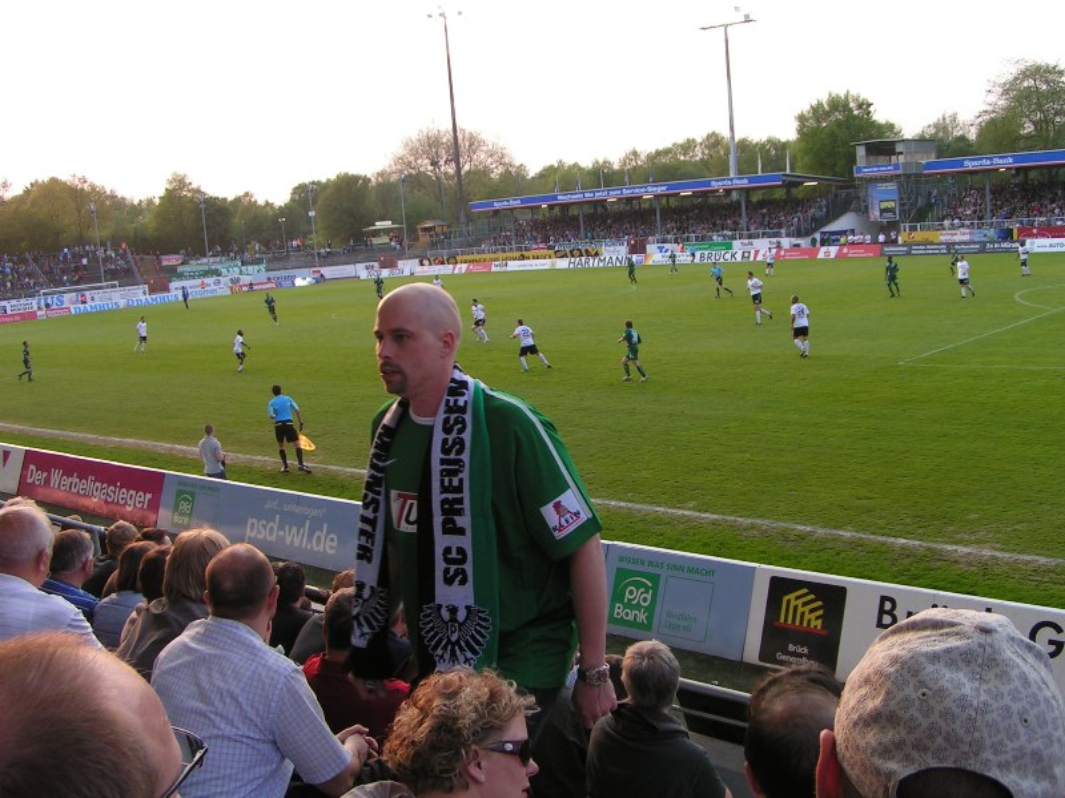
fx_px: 1169
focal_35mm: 38
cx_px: 532
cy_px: 399
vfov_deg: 37.7
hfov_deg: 49.0
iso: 50
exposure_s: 1/80
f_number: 4.5
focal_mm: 5.8
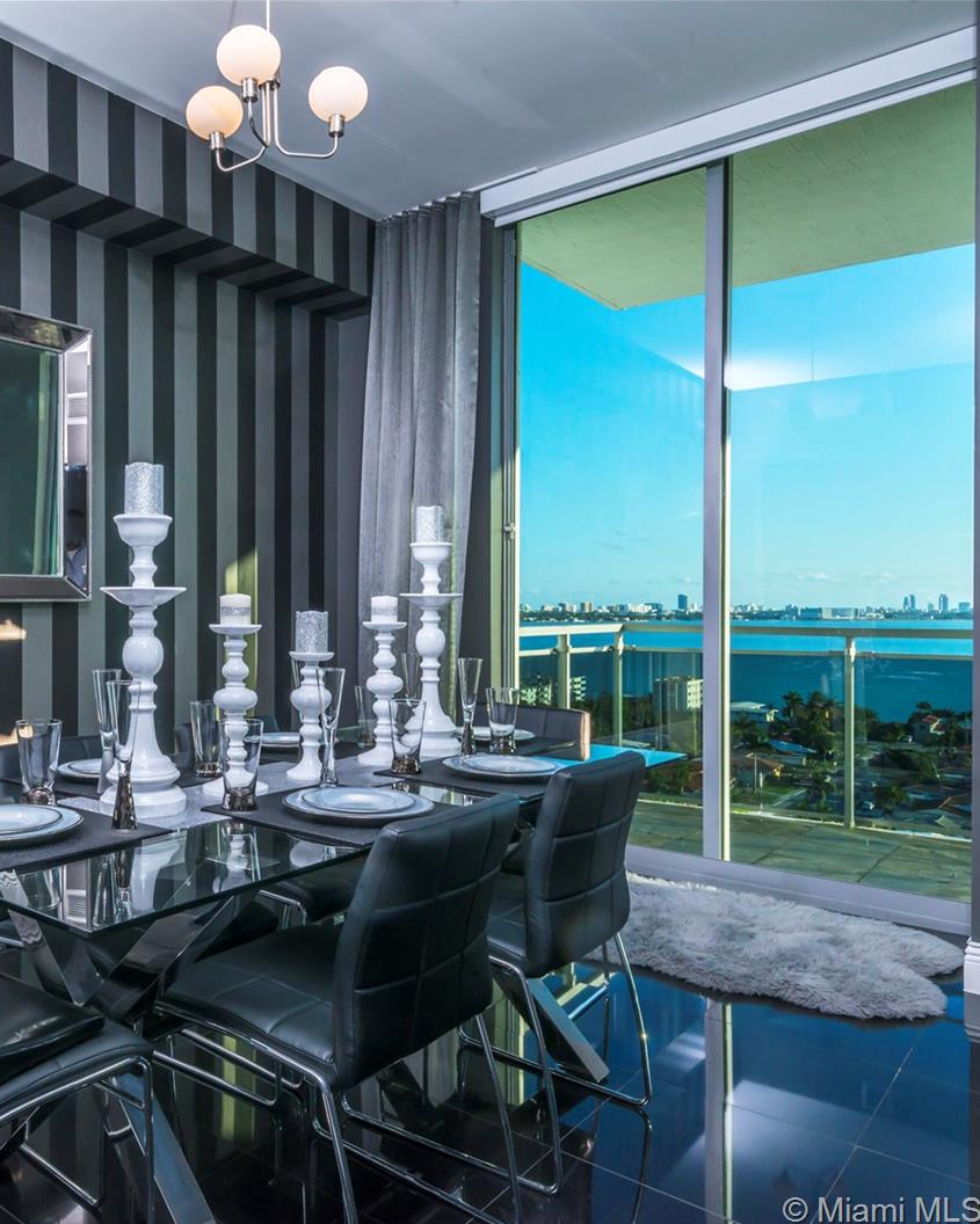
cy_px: 617
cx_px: 232
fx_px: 979
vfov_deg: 64.1
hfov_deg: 50.7
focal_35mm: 27
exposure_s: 1/50
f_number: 16
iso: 400
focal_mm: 19
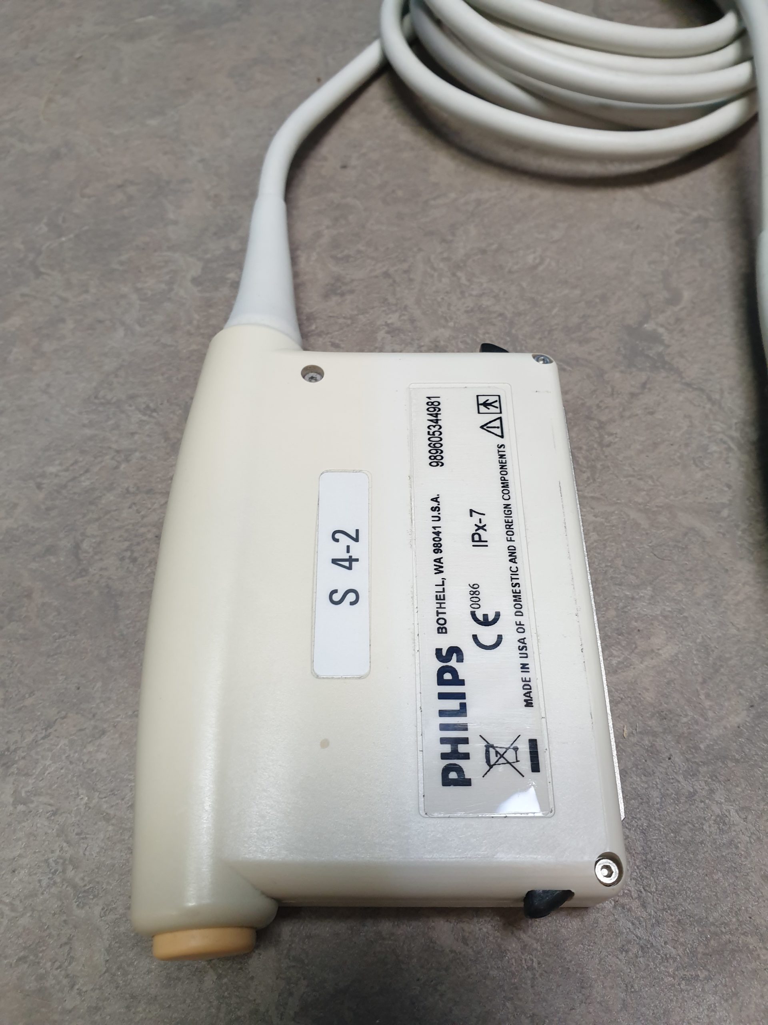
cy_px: 512
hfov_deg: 53.1
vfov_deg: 67.3
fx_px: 769
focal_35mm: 26
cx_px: 384
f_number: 2.4
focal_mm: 4.3
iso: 200
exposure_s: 1/50
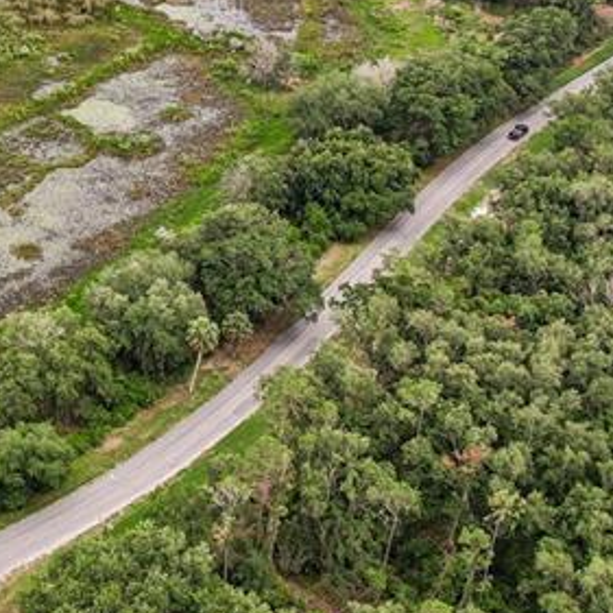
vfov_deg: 24.4
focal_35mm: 68
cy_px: 26
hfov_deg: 23.6
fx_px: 1362
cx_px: -79
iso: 130
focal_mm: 8.4
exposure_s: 1/1500
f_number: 2.8
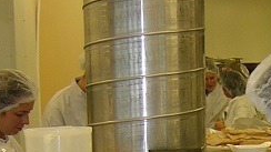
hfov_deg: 20.1
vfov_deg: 11.0
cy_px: 233
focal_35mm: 105
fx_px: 754
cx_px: 229
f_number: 2.6
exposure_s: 1/30
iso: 100
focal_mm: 4.7
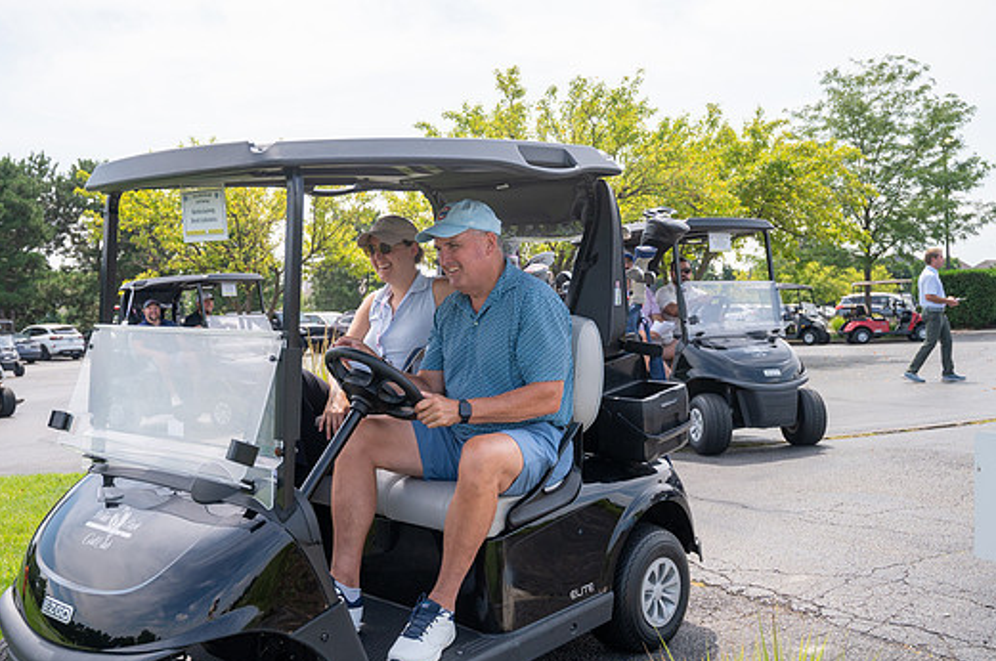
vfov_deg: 34.1
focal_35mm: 39
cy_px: 338
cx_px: 480
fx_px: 1078
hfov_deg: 49.6
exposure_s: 1/1250
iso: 250
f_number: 5
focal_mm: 35
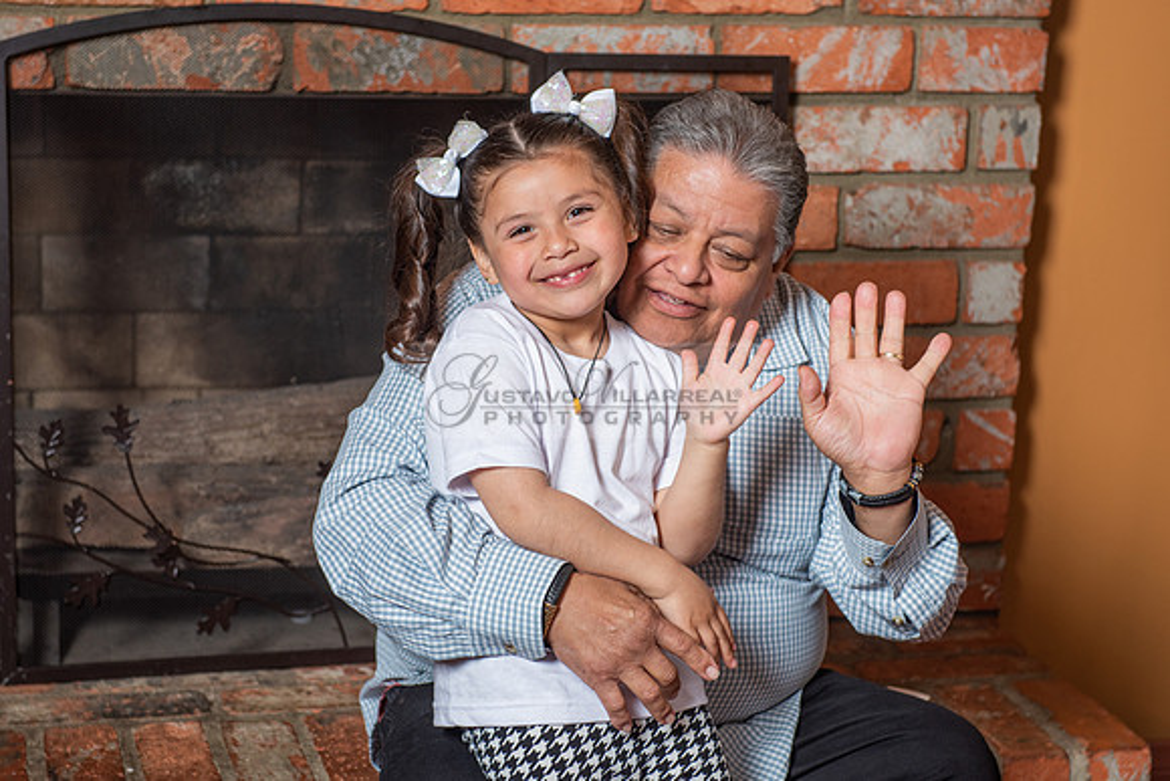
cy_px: 396
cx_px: 571
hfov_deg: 24.3
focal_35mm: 84
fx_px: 2716
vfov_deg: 16.4
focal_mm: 70
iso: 200
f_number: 4
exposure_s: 1/200
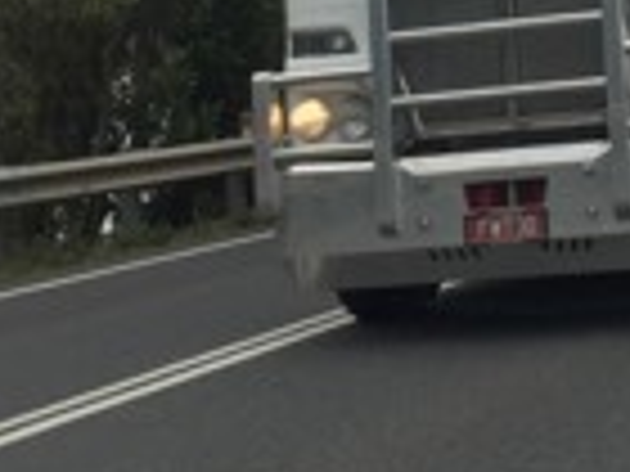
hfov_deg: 17.7
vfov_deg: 13.3
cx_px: 662
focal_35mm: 108
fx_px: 1966
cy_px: -103
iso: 32
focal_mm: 4.15
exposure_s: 1/1412
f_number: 2.2
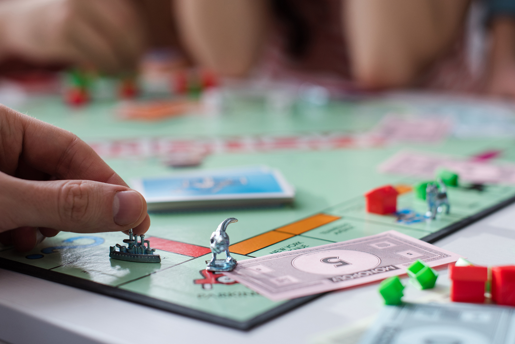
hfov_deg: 30.9
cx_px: 237
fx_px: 930
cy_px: 176
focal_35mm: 65
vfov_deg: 20.9
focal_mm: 50
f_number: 3.5
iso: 400
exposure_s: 1/200
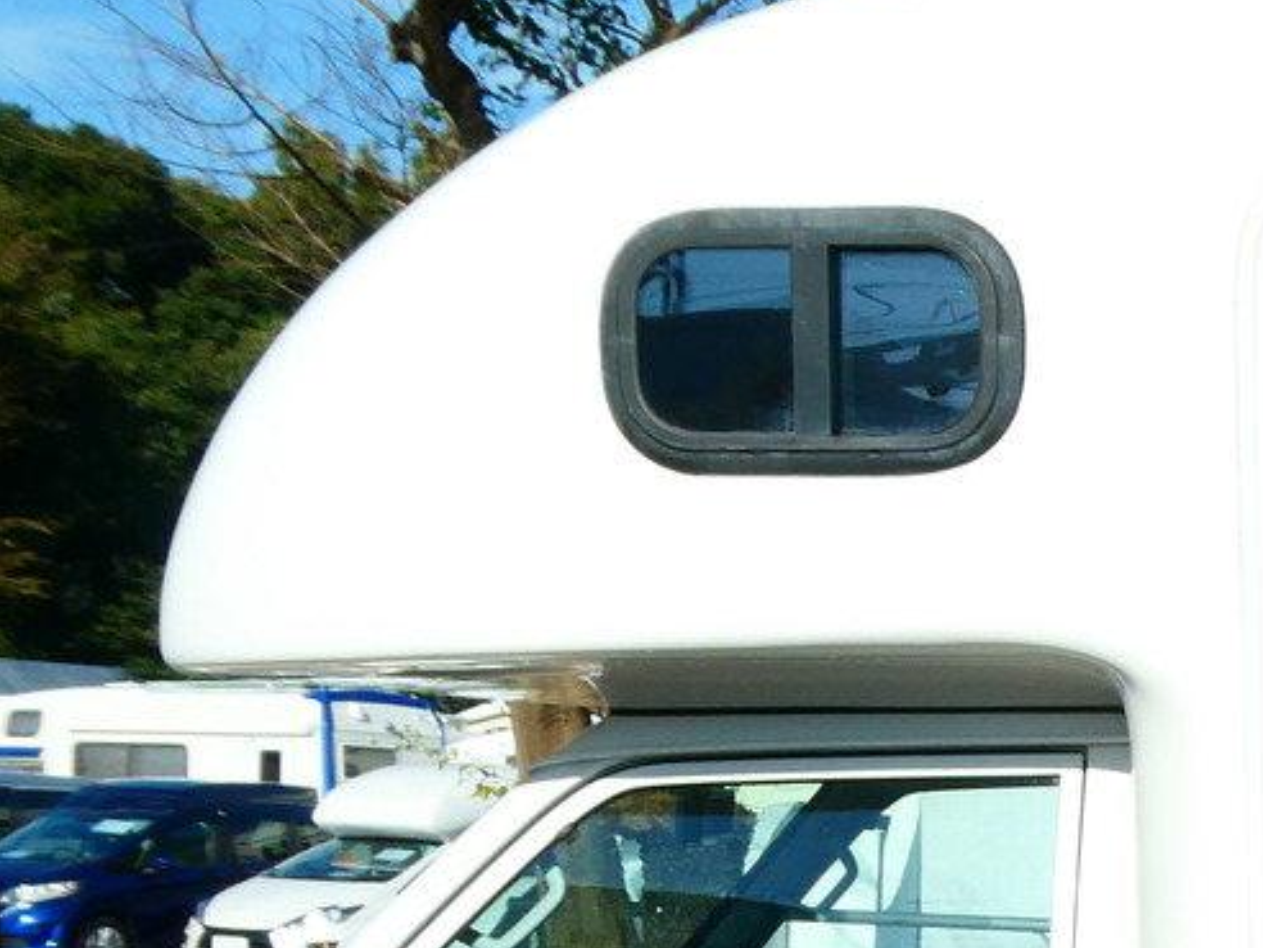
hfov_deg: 19.3
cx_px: 1805
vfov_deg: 15.9
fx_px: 3320
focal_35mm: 91
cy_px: 938
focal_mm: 5
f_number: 4
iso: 80
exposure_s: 1/800
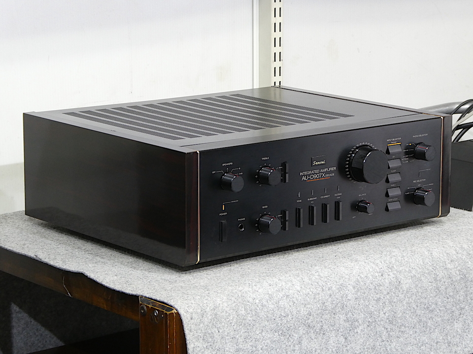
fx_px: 1571
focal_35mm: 115
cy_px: 177
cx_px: 236
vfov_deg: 12.9
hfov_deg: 17.1
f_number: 5.1
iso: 200
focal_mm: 20.6
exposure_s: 1/6
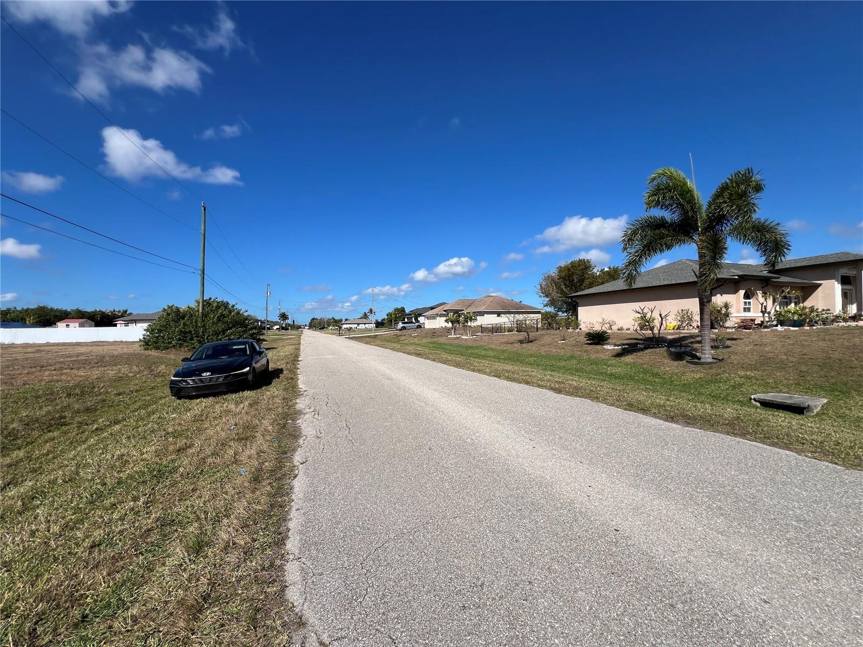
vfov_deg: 89.9
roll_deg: +1.9
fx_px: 324
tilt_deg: +0.4
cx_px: 432
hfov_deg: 106.2
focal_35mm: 13
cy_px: 324
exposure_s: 1/3040
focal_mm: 1.57
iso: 32
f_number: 1.8
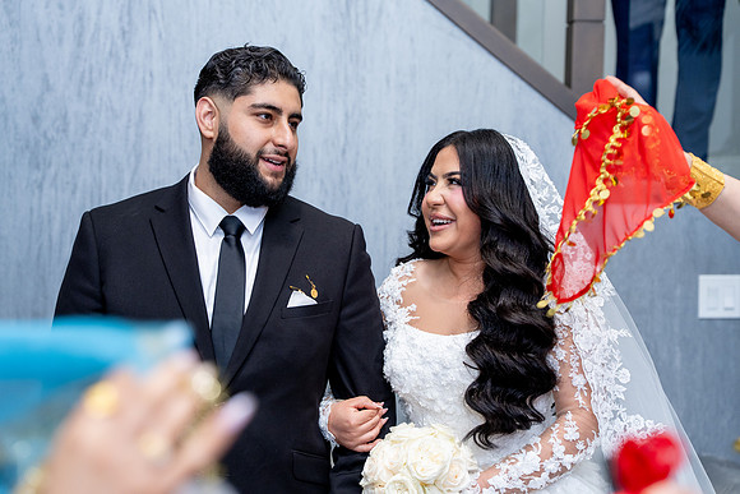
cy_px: 247
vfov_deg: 20.9
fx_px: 1336
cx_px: 370
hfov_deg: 31.0
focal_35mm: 65
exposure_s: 1/160
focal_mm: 65
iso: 1000
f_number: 2.8
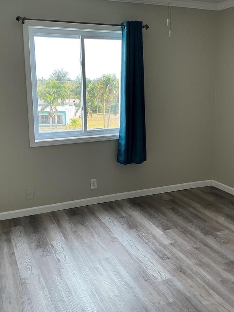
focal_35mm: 35
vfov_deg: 52.5
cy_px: 134
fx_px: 316
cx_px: 113
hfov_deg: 40.7
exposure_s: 1/135
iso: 25
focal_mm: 3
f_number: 1.8
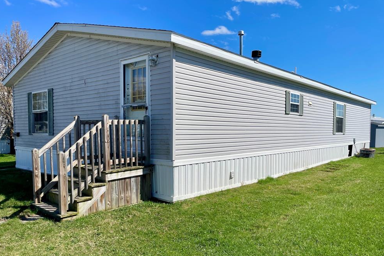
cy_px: 147
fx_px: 299
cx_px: 188
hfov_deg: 65.5
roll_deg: +0.2
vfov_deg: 46.2
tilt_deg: -3.4
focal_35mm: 28
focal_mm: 4.2
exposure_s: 1/5556
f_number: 1.6
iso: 32
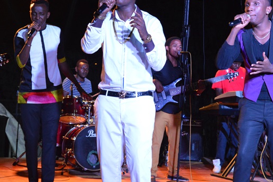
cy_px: 77
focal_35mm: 70
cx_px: 157
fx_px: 530
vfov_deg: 19.4
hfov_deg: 28.8
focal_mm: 30
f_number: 6.3
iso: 3200
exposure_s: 1/80
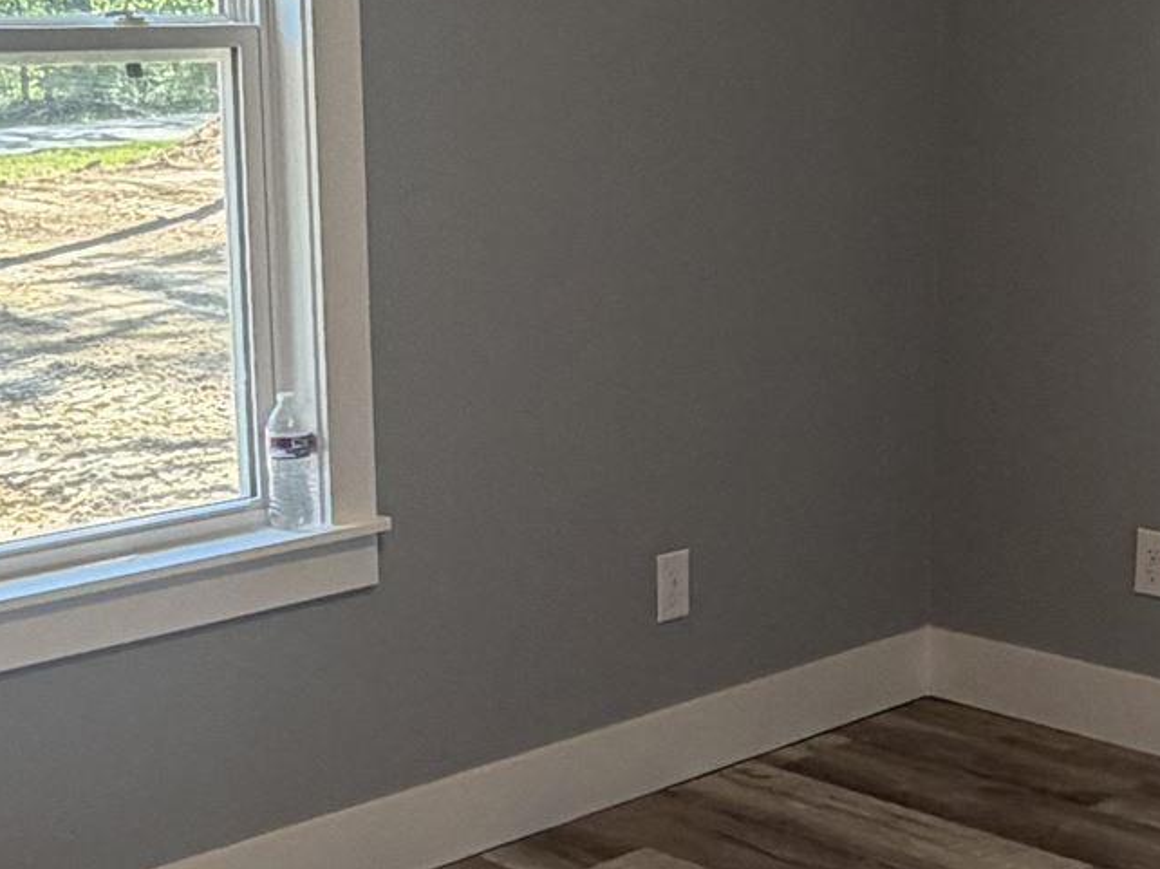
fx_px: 2244
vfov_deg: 21.9
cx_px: 602
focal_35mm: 67
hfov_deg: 29.0
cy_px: 495
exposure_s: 1/120
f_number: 2.2
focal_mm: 2.22
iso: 100
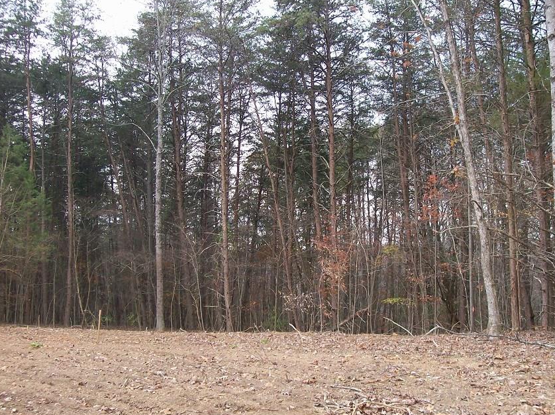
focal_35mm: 44
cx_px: 303
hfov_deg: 42.9
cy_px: 219
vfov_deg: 32.8
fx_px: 705
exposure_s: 1/84.5
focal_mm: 6
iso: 80
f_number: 2.7
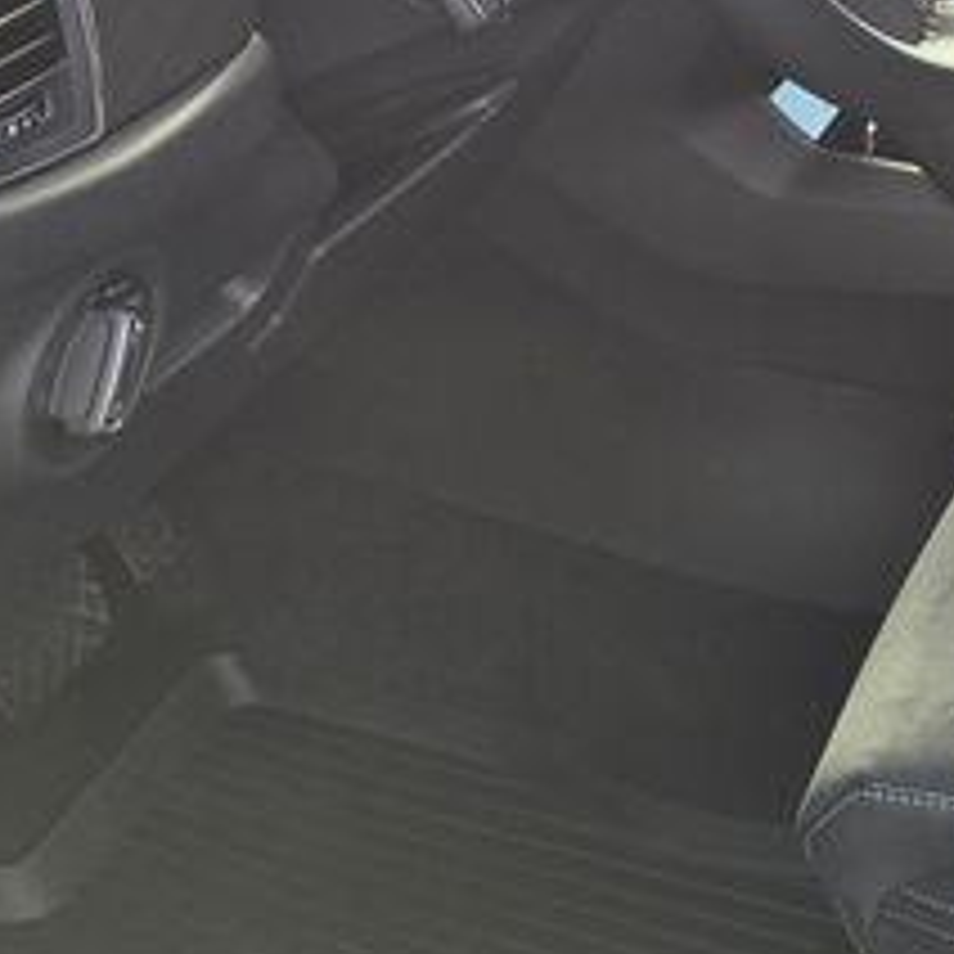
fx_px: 3056
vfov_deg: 17.6
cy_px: 162
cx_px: 1166
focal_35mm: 98
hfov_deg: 16.9
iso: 25
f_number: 1.8
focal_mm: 5.4
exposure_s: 1/196
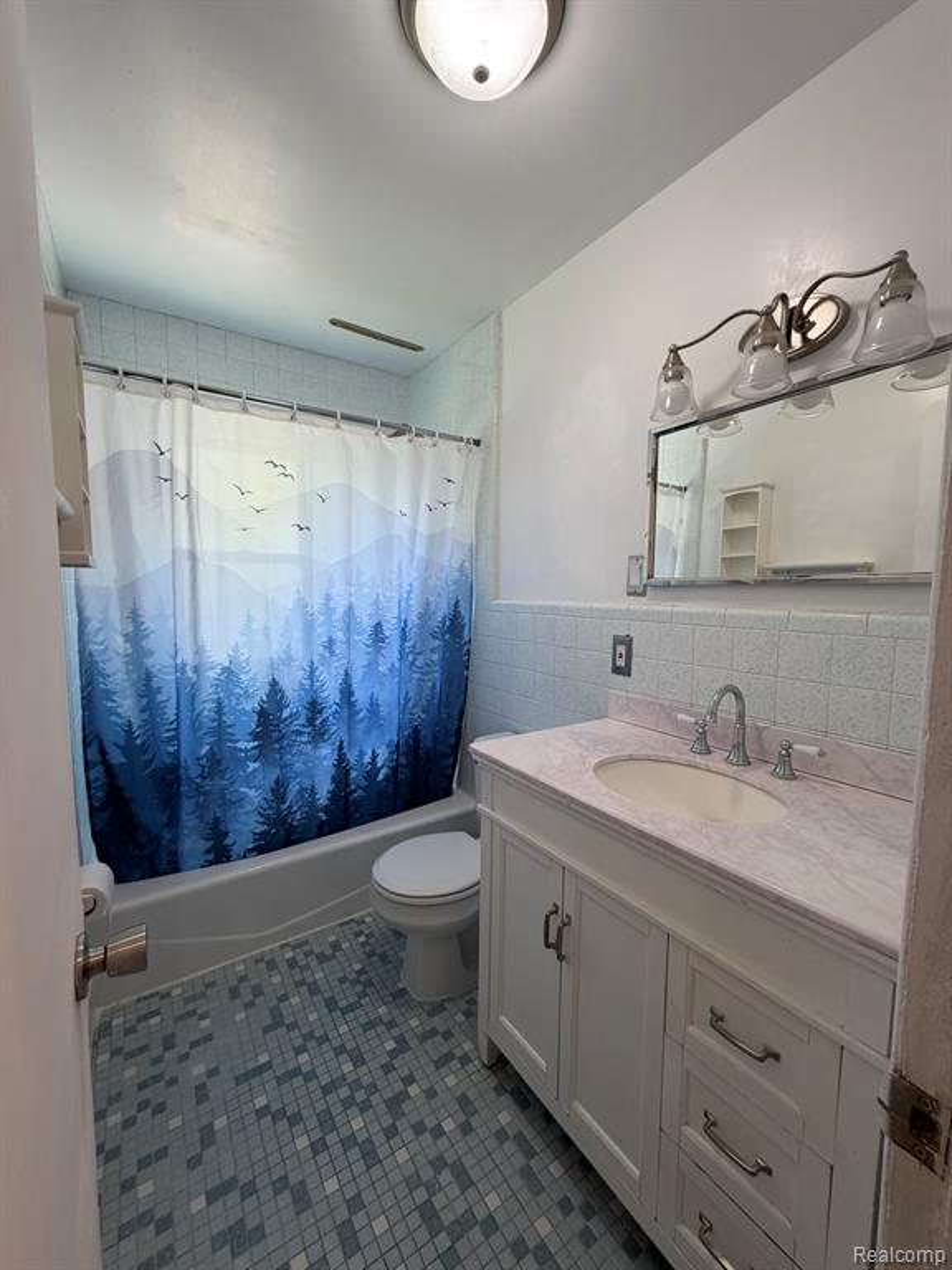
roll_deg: +0.8
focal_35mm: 14
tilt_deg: -4.3
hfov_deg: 85.7
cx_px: 476
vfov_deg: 102.1
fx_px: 513
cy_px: 635
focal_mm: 2.22
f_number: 2.2
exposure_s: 1/120
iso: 125
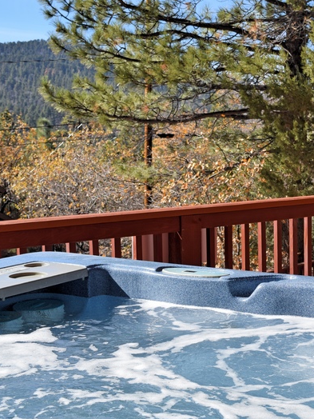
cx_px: 296
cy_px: 212
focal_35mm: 66
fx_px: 798
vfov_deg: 29.4
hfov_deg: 21.6
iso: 200
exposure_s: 1/400
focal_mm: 30
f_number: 9
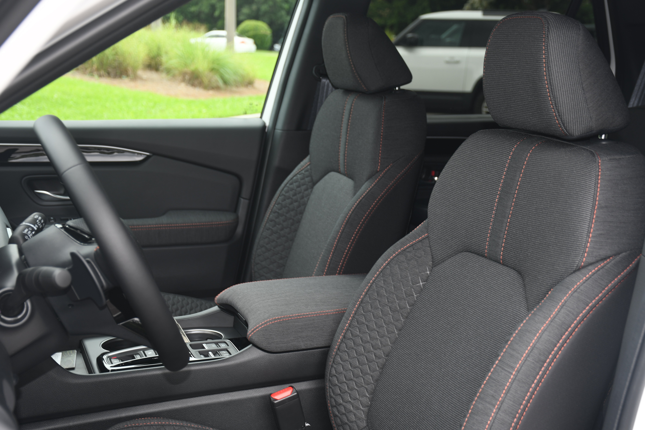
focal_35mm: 52
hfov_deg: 38.2
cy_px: 215
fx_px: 932
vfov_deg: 26.0
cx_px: 322
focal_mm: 35
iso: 100
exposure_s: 1/80
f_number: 4.2
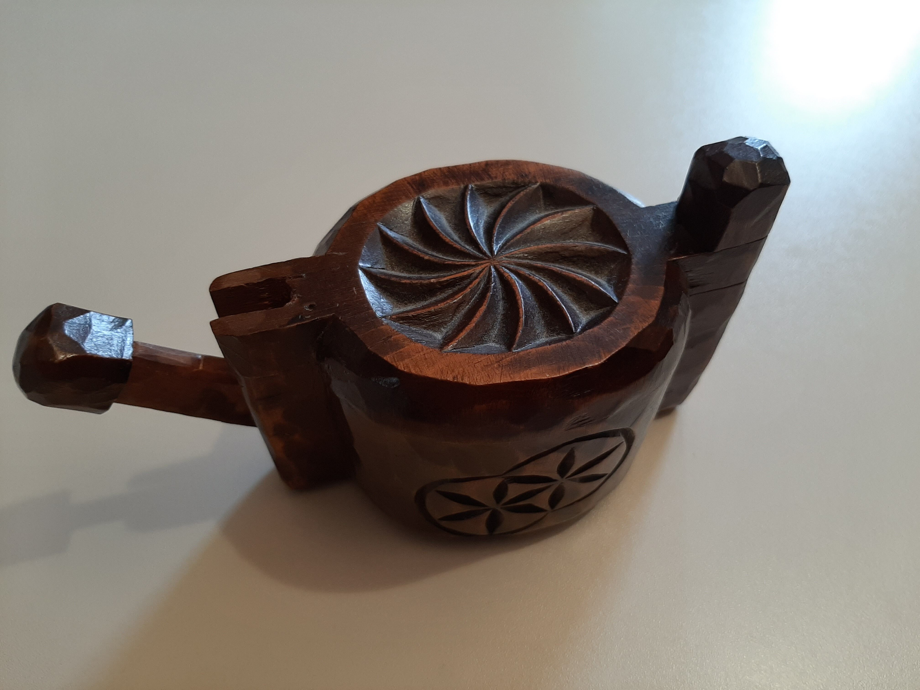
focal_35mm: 26
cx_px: 460
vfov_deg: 53.1
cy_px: 345
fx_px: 691
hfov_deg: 67.3
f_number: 1.7
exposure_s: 1/50
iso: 50
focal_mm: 3.93
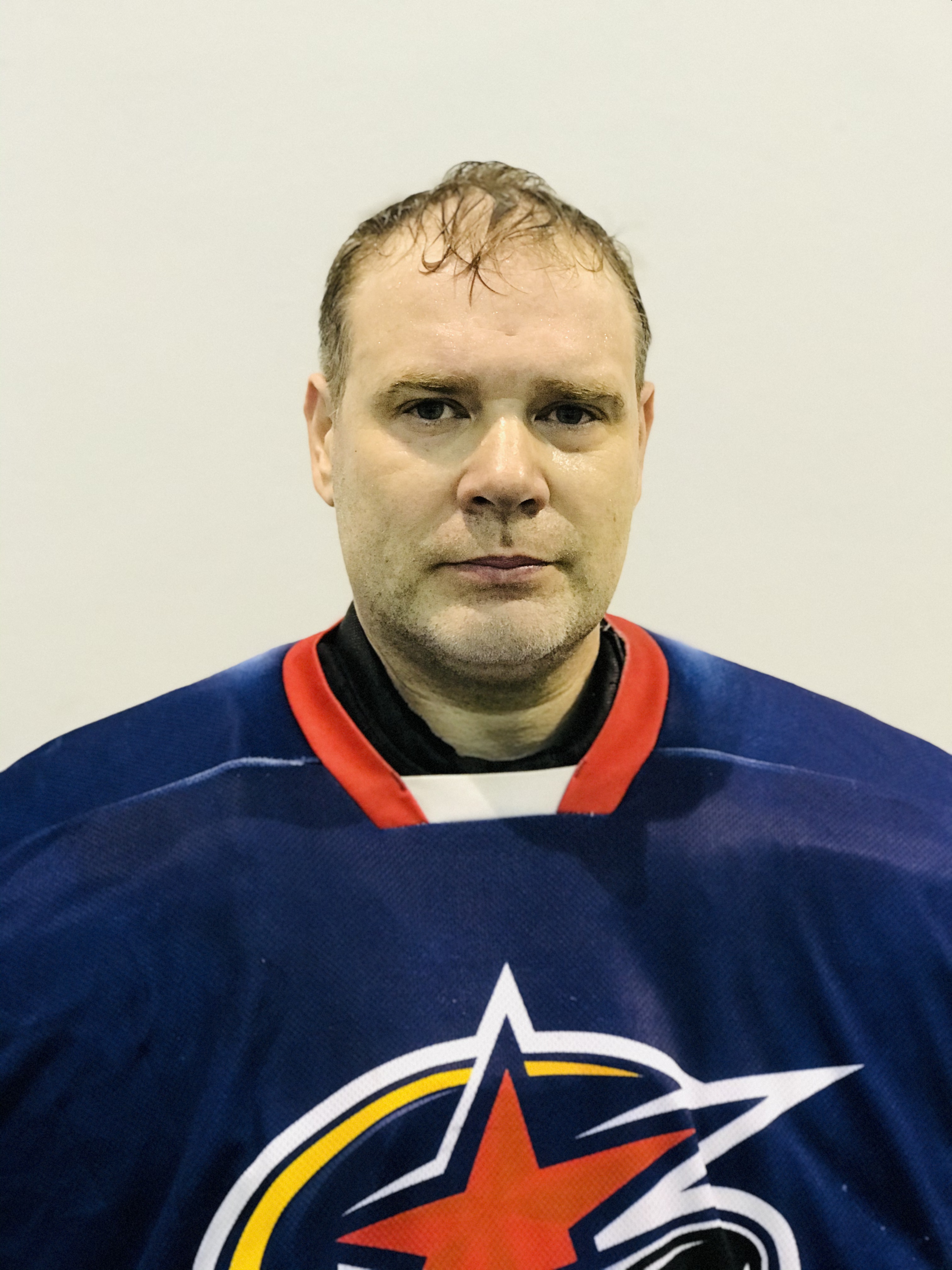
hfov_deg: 25.7
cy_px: 635
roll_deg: -0.6
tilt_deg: -6.5
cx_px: 476
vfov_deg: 33.8
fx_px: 2090
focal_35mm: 57
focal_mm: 6.6
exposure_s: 1/50
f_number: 2.8
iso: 500
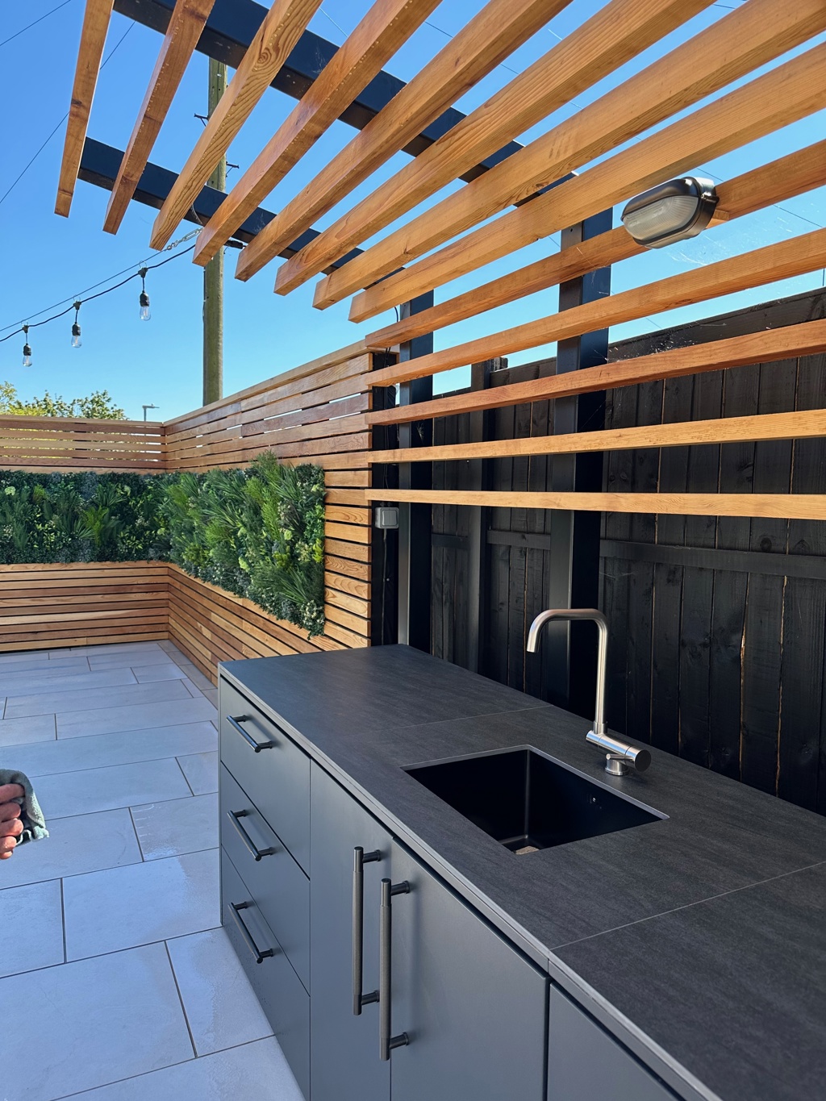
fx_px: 763
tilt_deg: -4.5
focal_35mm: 24
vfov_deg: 71.6
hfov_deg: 56.8
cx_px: 413
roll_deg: -0.9
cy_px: 550
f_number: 1.78
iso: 80
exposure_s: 1/1131
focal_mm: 6.86
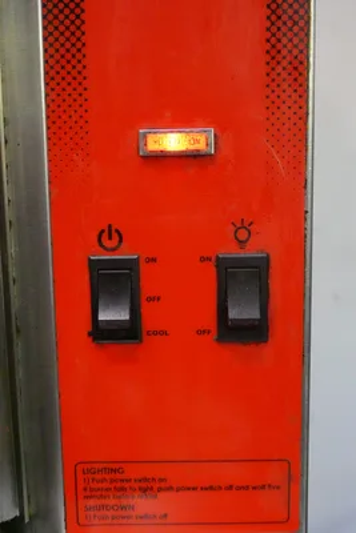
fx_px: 593
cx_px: 178
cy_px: 266
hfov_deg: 33.4
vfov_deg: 48.4
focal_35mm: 40
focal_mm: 14.69
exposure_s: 1/400
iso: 6400
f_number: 3.5
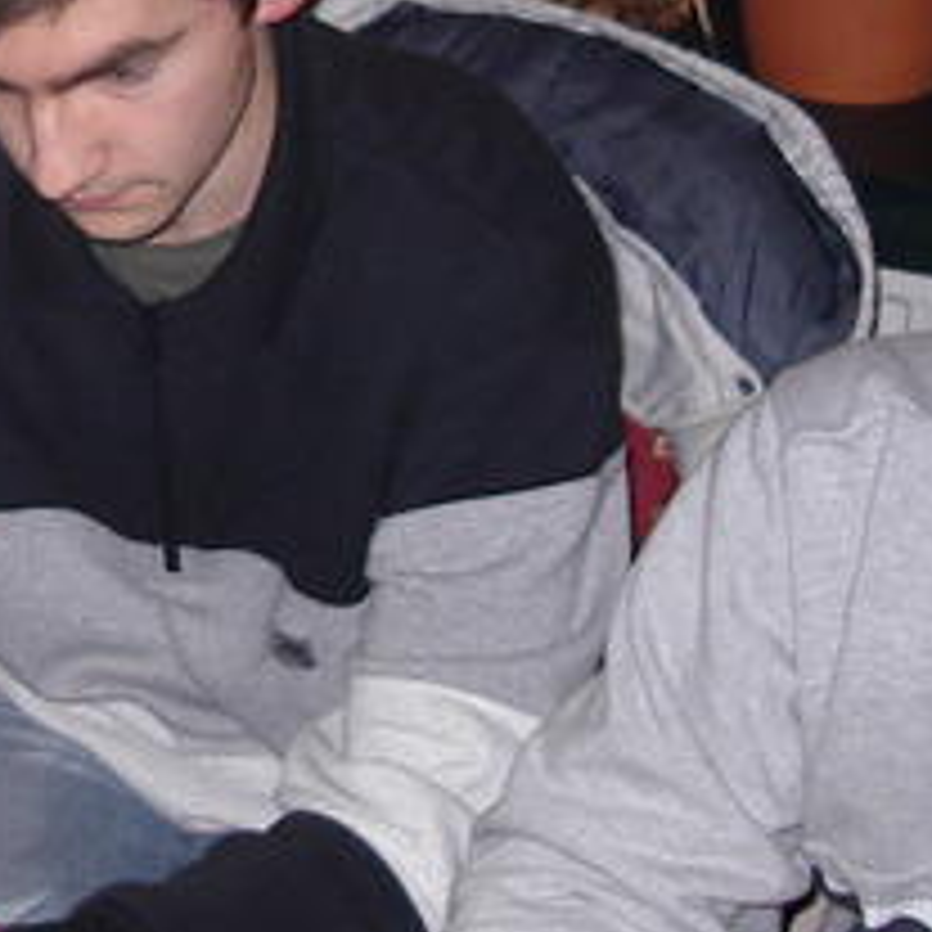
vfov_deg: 16.4
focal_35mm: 104
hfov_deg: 16.3
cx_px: -63
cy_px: 32
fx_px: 3168
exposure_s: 1/60
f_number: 2.6
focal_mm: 5.8
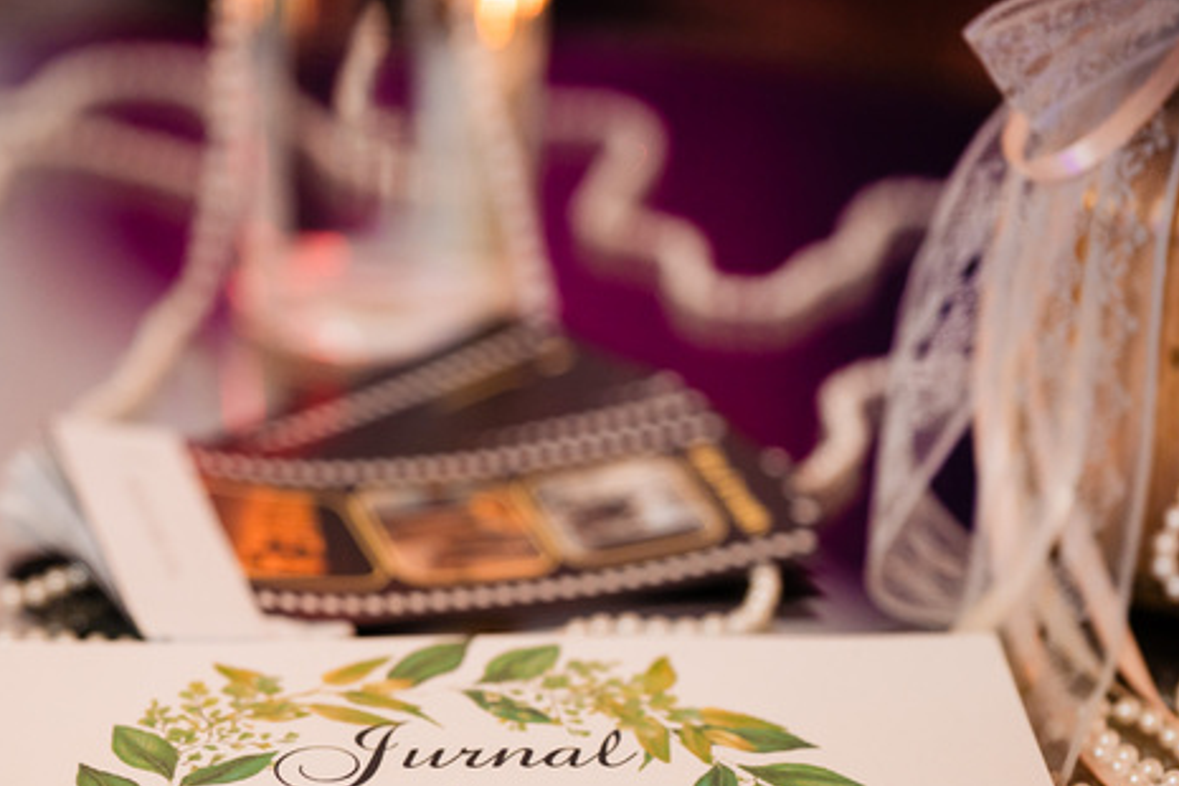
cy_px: 565
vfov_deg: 10.0
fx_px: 4486
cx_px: 418
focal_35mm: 137
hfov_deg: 15.0
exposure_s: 1/400
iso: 1000
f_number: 1.6
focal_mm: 85
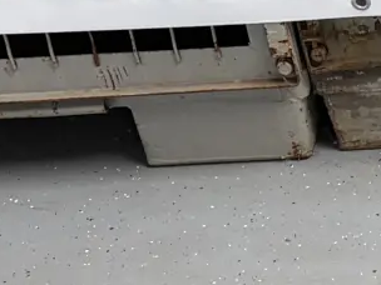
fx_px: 1805
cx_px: 879
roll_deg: +2.0
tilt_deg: -38.4
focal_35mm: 164
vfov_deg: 8.9
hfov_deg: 10.5
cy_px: 345
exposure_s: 1/117
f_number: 1.6
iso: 125
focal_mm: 5.96
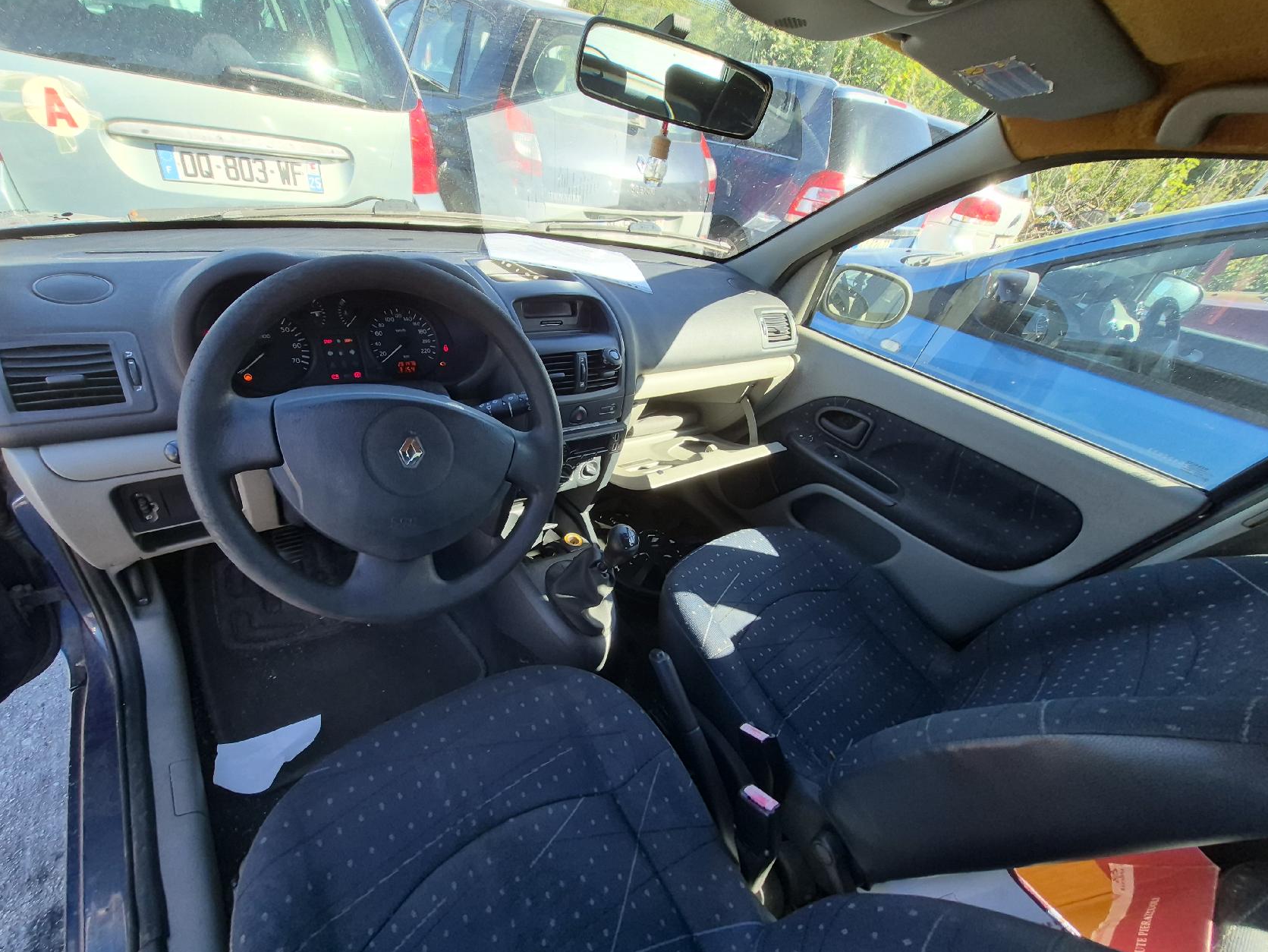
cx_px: 597
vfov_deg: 85.6
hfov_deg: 101.9
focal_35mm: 14
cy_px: 509
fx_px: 513
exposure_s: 1/200
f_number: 2.2
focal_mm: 1.74
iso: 40
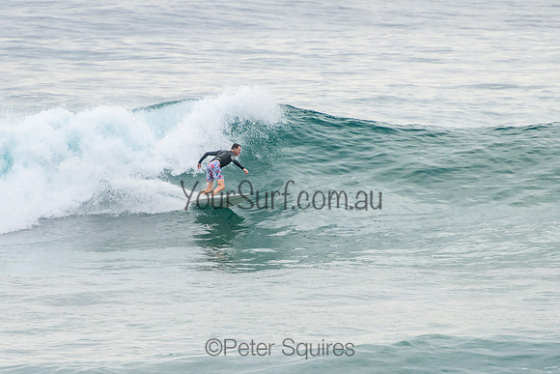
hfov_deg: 3.8
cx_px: 247
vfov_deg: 2.5
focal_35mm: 549
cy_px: 194
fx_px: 8548
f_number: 6.3
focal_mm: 400
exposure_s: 1/1250
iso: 500
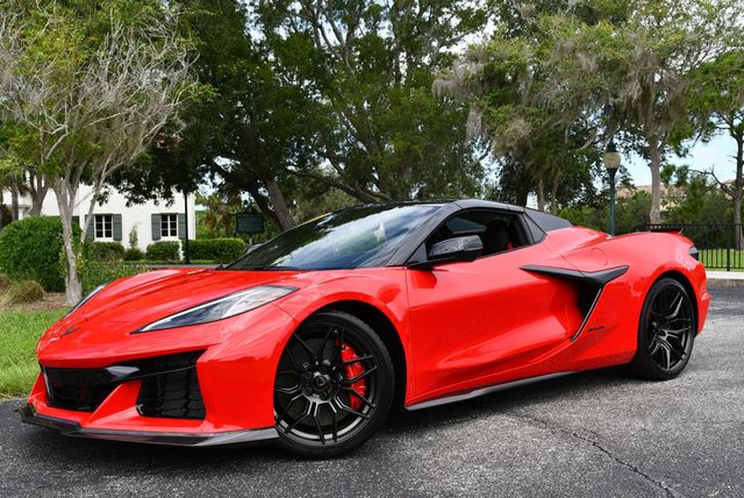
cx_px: 372
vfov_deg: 33.5
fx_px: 827
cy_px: 249
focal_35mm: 40
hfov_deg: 48.4
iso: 140
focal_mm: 20
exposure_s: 1/250
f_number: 8
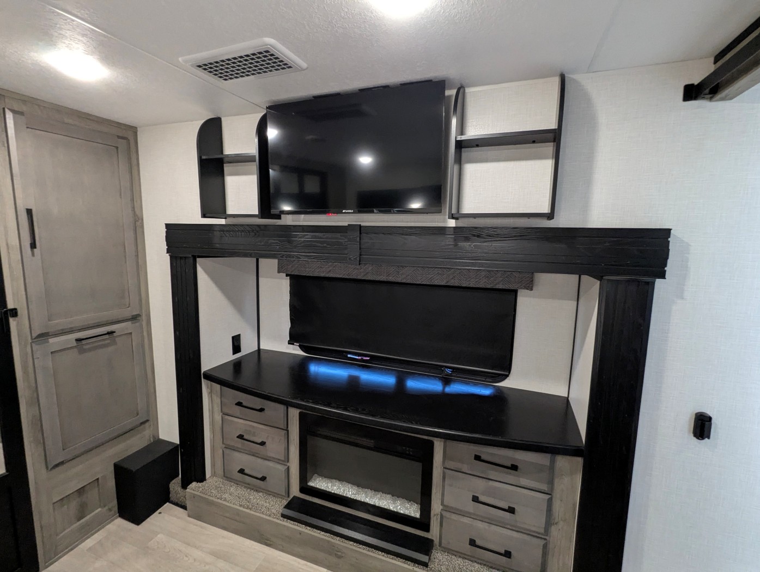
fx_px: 352
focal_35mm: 16
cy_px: 286
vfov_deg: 78.2
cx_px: 380
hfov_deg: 94.4
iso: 384
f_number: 2.2
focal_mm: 2.35
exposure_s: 1/28.4
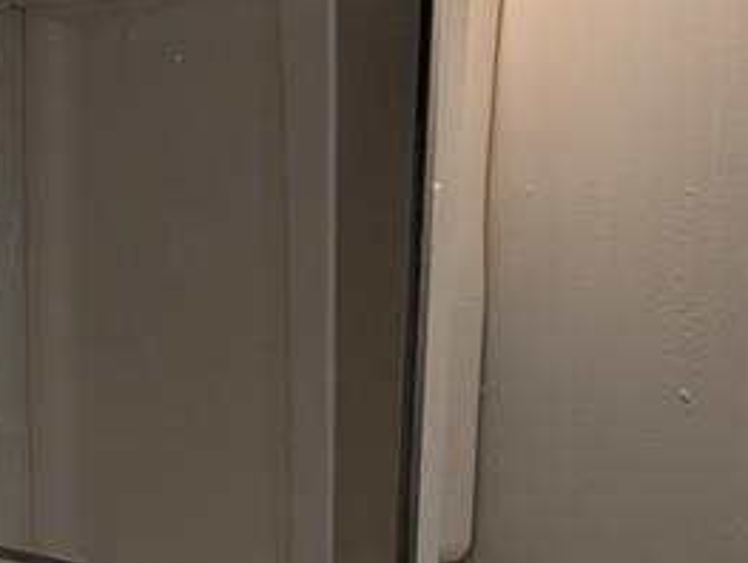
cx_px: -570
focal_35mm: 93
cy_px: 472
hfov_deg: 17.4
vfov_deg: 15.8
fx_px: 2012
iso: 19
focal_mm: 6.9
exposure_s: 1/120
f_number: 1.68
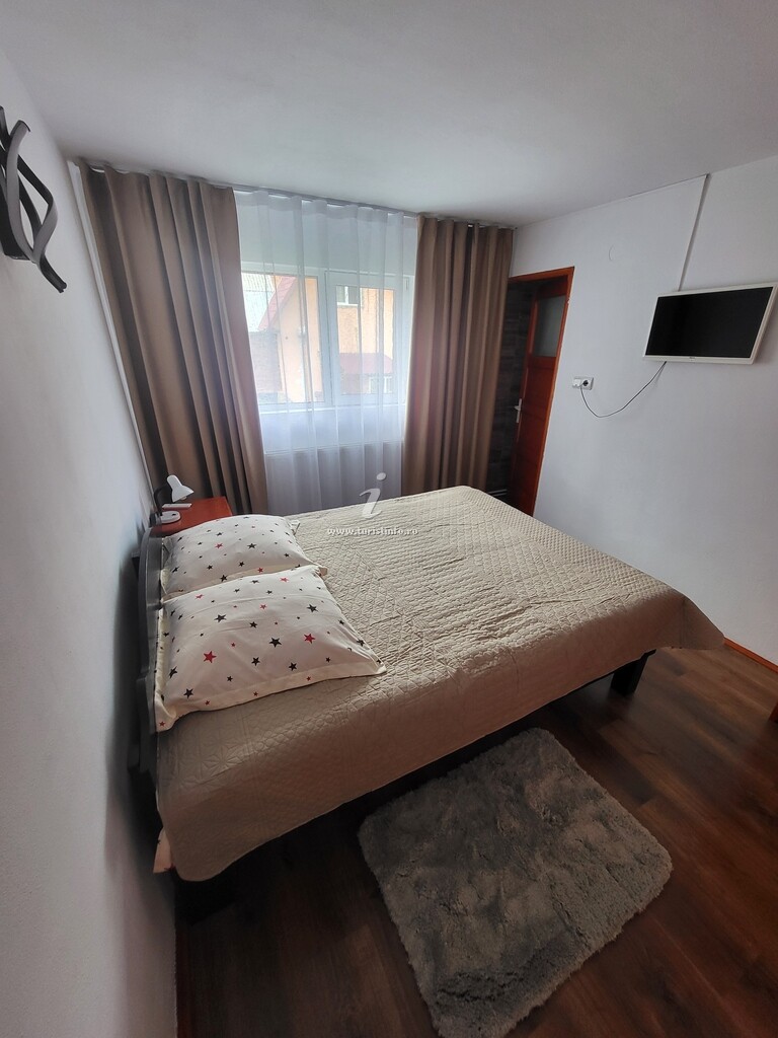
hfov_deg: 89.9
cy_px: 519
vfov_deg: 106.2
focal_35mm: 13
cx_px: 389
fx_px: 390
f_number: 2.2
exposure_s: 1/50
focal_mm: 1.74
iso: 125
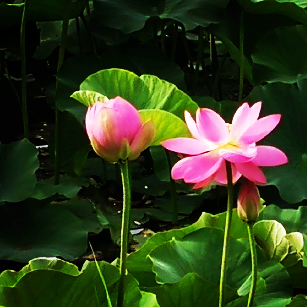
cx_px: 190
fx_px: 3191
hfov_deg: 5.5
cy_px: 154
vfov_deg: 5.5
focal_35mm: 318
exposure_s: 1/384
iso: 50
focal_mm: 3.95
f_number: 2.2
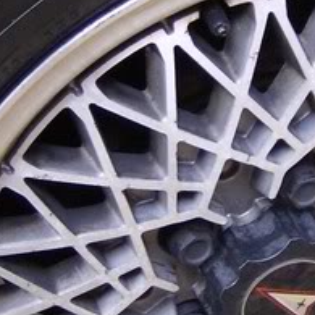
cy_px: 137
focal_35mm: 130
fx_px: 1338
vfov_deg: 13.4
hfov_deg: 13.4
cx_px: 223
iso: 134
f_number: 2.8
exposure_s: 1/64
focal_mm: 6
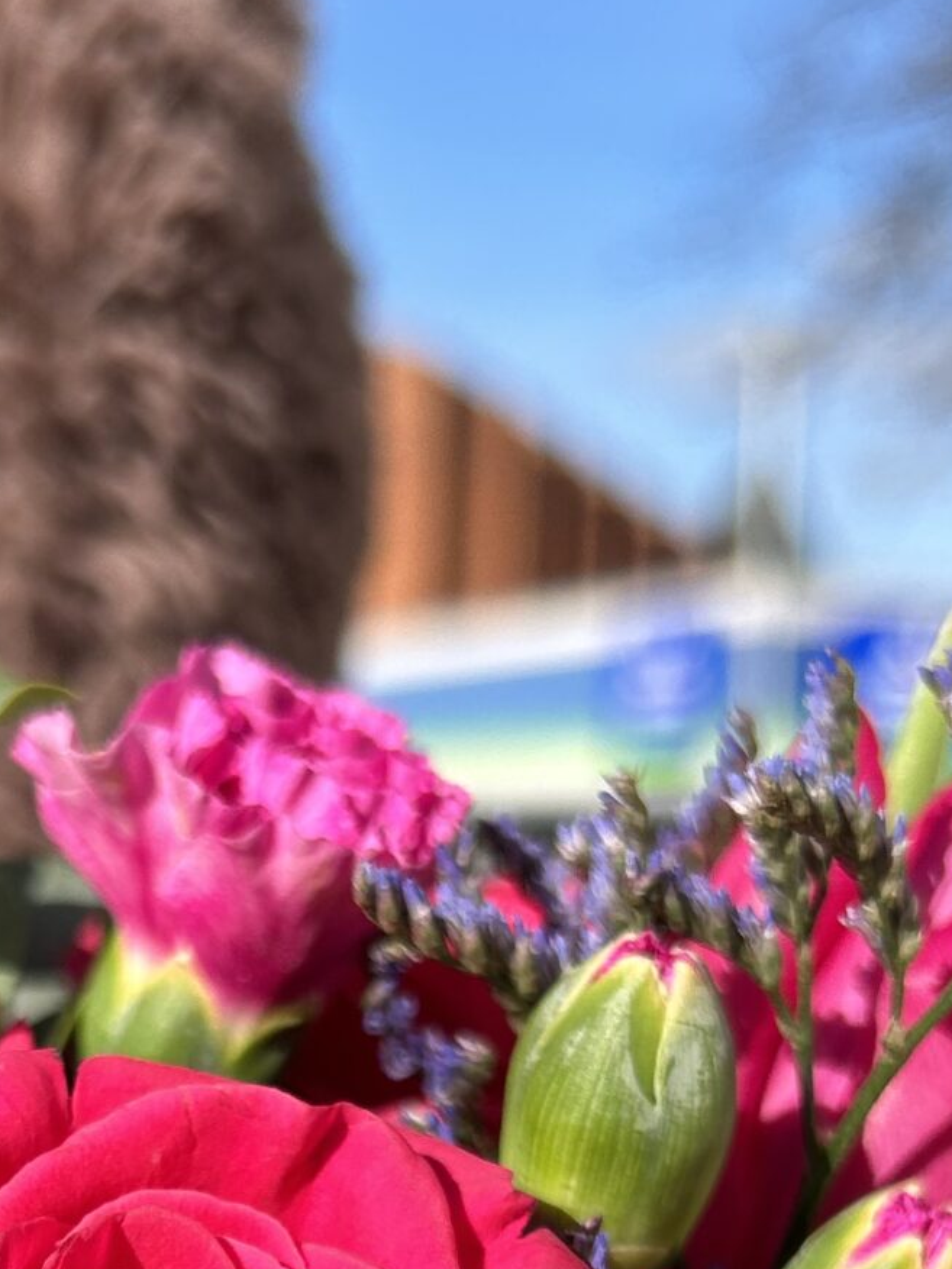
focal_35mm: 76
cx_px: 245
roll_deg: -1.5
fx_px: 2787
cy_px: 1517
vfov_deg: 23.5
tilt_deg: -12.5
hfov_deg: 19.3
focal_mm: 5.7
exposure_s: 1/3165
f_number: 1.5
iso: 50
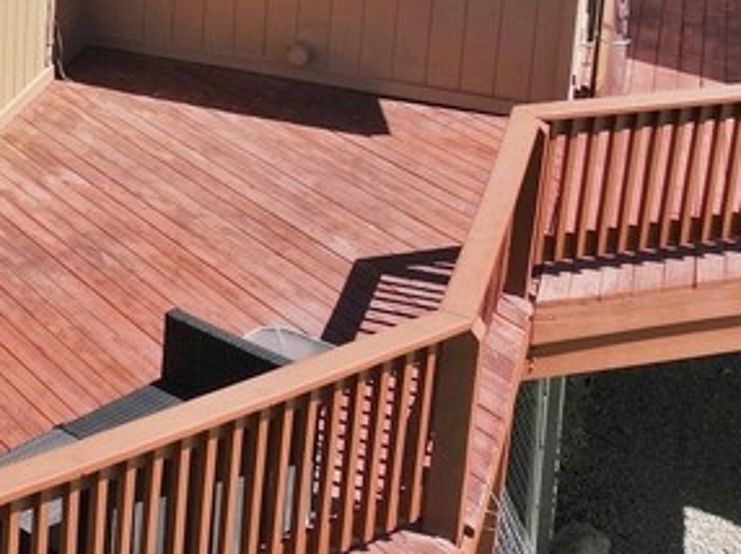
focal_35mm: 86
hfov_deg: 20.3
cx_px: -298
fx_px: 1839
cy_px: -154
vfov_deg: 16.3
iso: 110
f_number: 2.8
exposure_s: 1/1250
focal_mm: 12.3
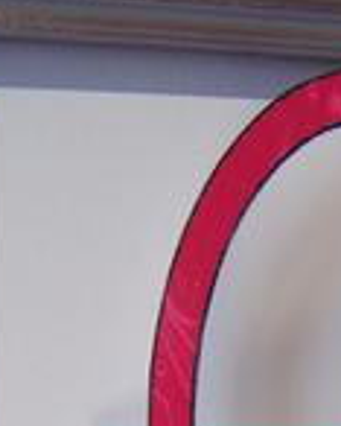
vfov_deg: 15.5
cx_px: 358
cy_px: 639
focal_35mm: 114
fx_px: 1437
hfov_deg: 13.3
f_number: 2.8
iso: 80
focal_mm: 6.3
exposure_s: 1/30
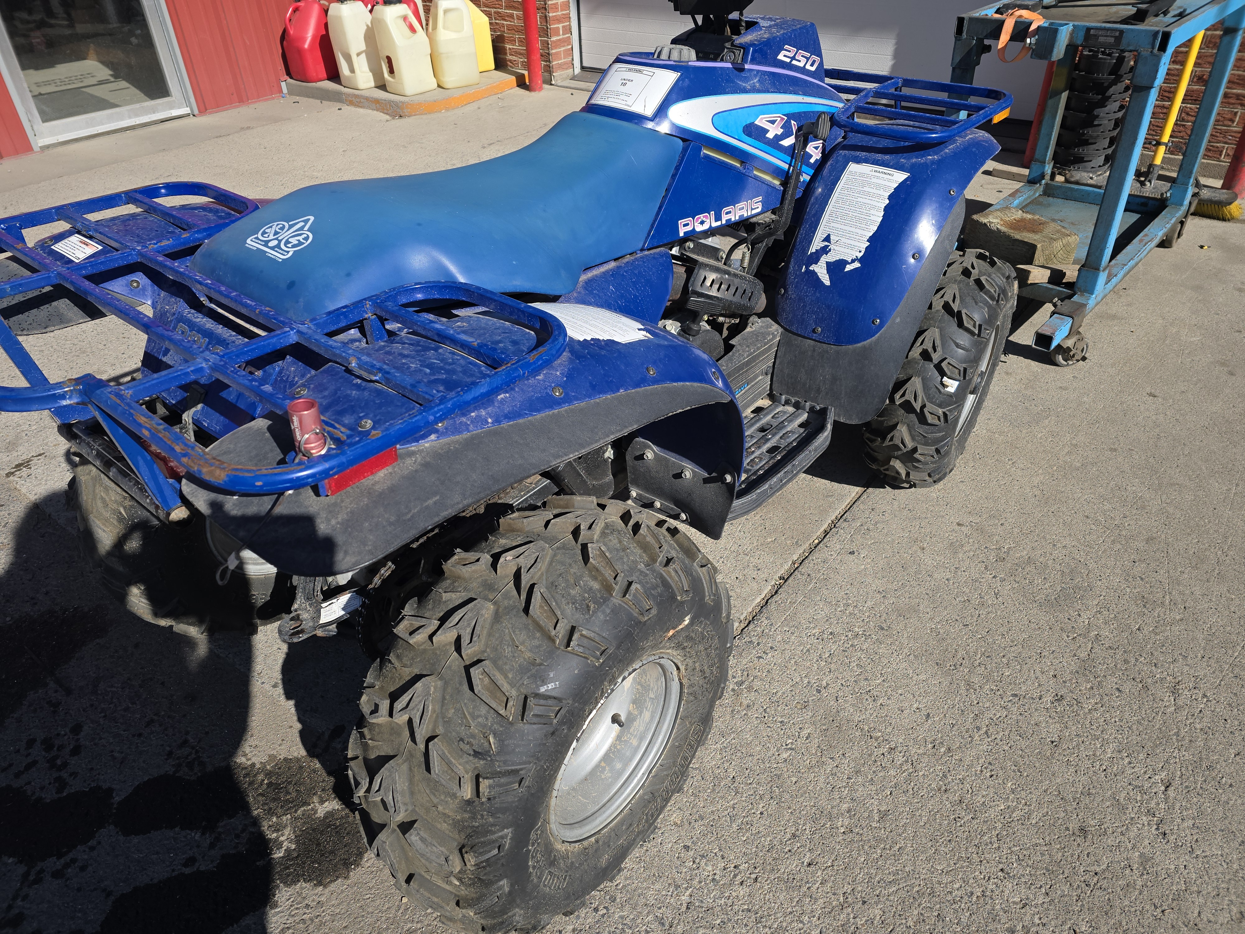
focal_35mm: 23
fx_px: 827
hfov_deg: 73.9
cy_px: 467
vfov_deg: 58.9
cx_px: 622
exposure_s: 1/836
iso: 12
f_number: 1.7
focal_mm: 6.3
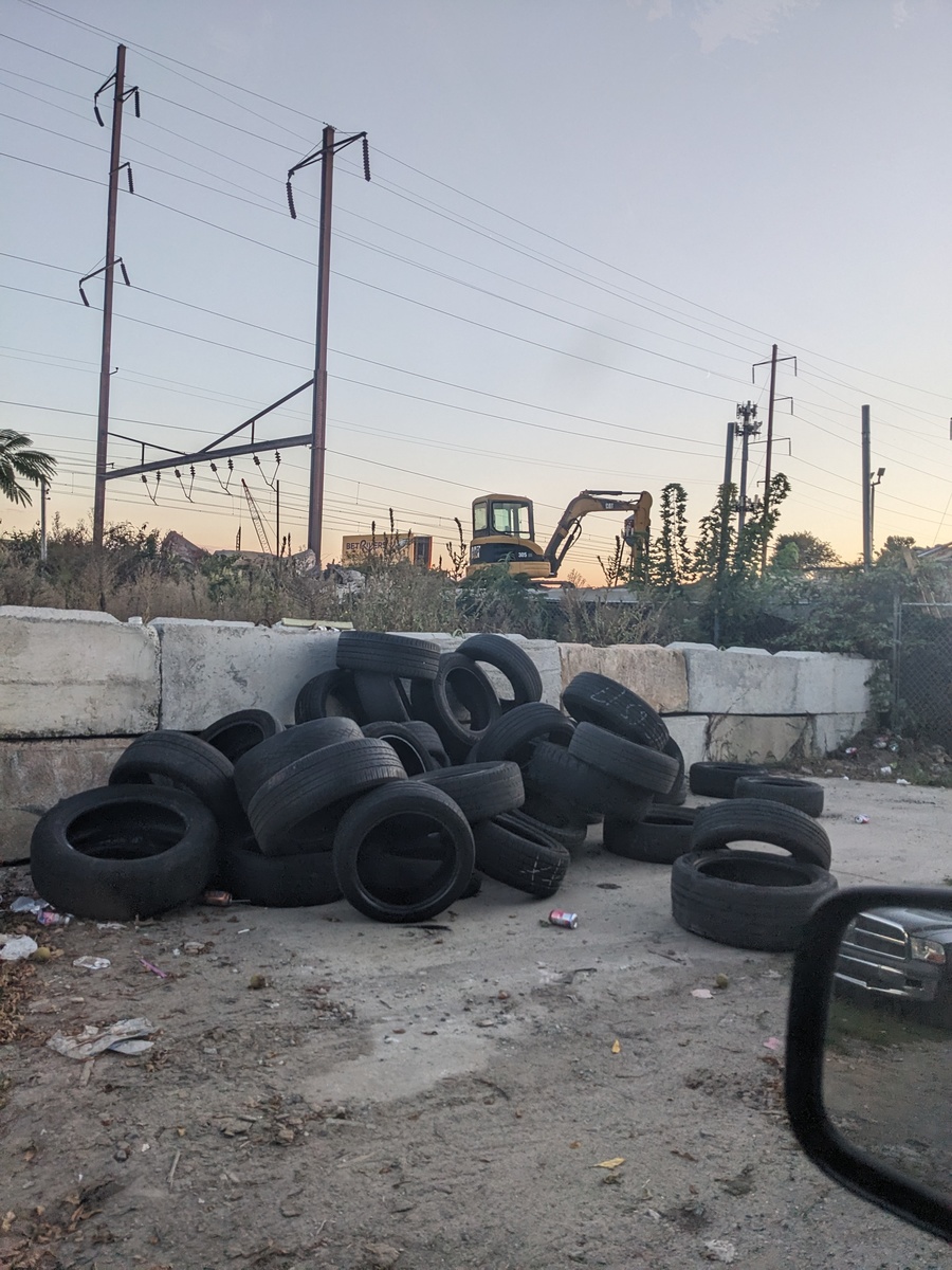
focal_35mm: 27
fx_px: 990
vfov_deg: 65.3
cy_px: 635
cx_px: 476
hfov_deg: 51.4
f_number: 1.73
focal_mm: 4.38
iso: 56
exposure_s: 1/316
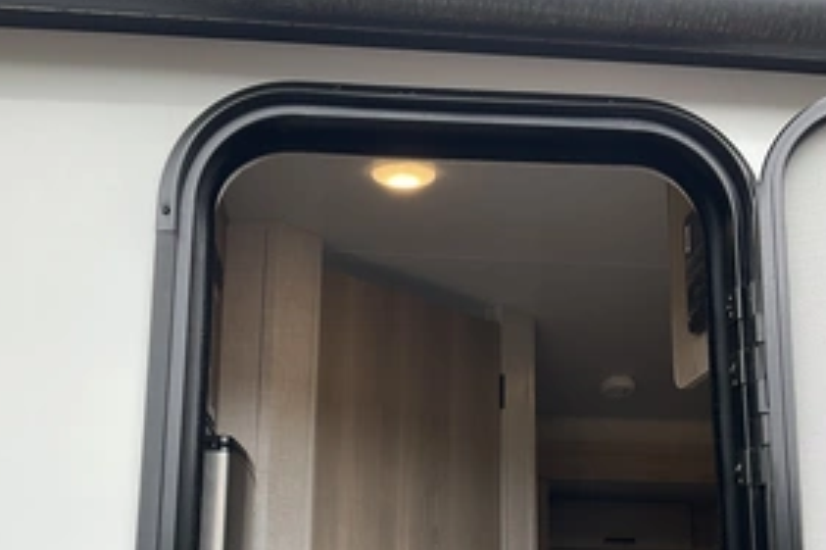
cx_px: 400
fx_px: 986
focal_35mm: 43
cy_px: 432
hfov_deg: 45.4
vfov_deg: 30.5
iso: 25
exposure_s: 1/340
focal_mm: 3
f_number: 1.8
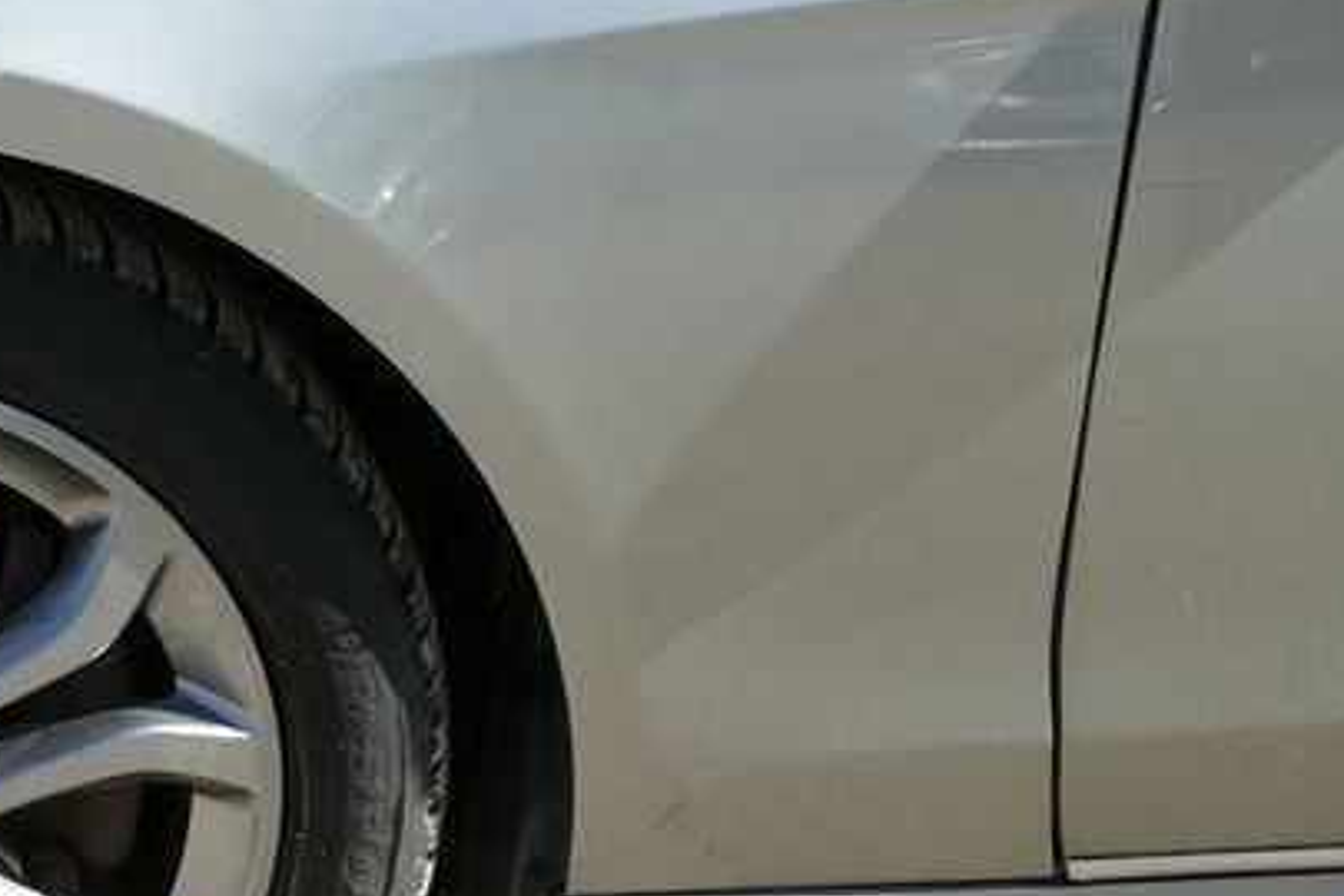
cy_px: 609
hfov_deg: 23.8
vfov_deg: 17.2
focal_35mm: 79
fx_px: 2949
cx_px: -196
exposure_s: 1/800
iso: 125
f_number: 3
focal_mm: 11.6
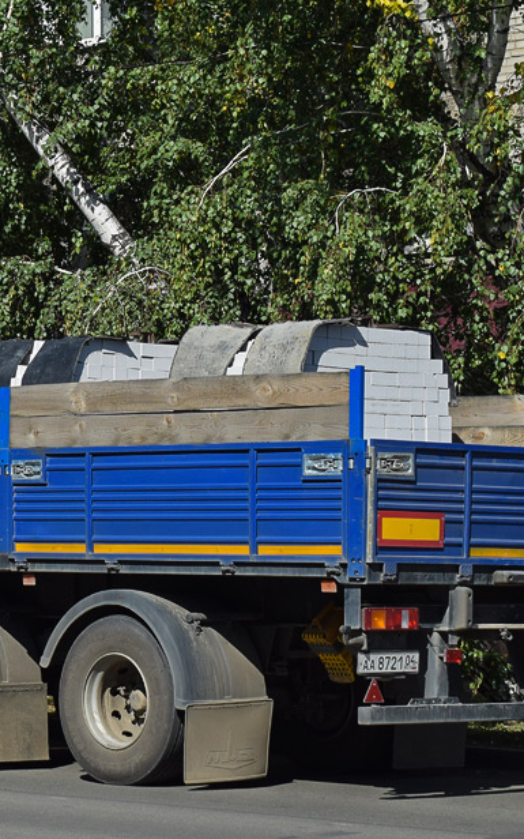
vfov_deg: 15.6
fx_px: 3062
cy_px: 420
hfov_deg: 9.6
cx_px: -99
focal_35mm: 134
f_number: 7.1
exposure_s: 1/1000
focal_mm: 45
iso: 200
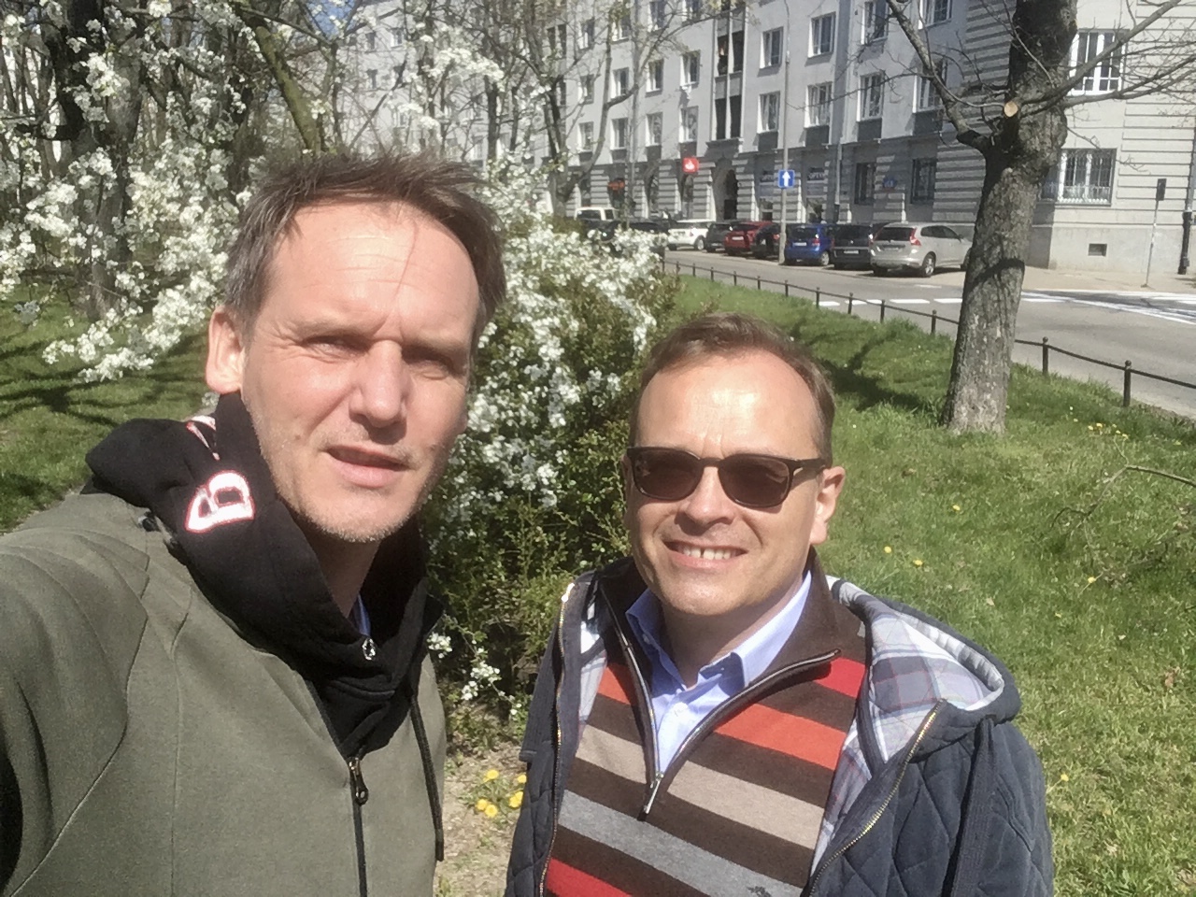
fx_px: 1071
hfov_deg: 58.4
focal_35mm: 31
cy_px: 448
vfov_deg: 45.4
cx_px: 598
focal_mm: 2.15
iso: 50
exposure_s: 1/1610
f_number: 2.4
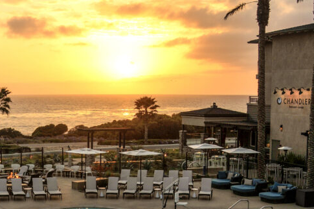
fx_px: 662
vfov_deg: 17.7
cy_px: 174
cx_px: 65
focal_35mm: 76
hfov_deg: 26.2
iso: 200
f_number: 4.5
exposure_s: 1/400
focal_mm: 24
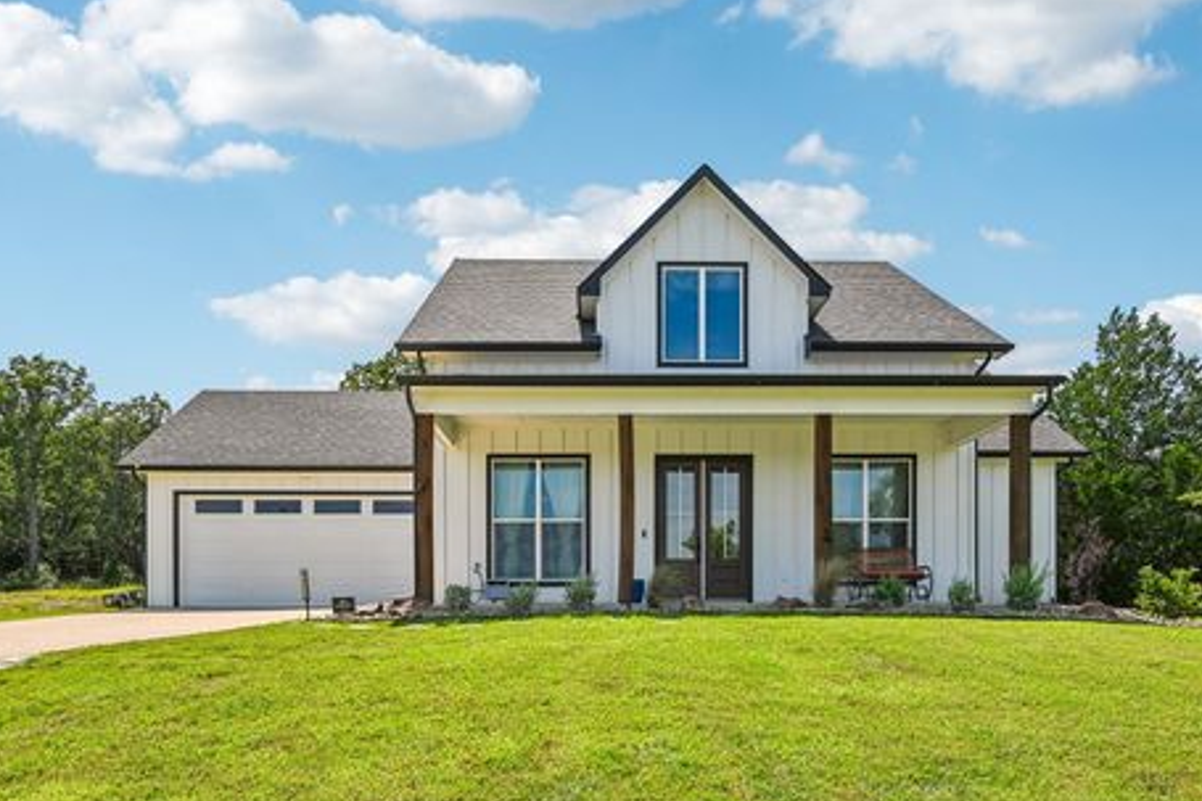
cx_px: 597
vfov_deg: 57.1
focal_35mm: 22
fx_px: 734
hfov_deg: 78.6
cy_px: 427
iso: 400
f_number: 8
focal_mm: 20
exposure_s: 1/1250
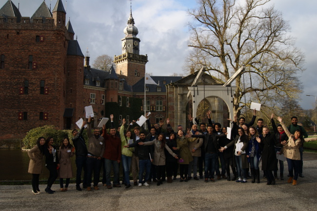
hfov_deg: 62.0
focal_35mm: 30
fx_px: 264
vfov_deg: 43.5
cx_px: 158
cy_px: 106
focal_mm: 20
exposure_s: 1/80
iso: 100
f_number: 9
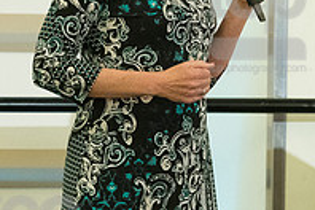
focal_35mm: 877
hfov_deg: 2.4
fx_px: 7673
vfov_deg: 1.6
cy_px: 18
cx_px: 258
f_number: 4.5
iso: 3200
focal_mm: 200
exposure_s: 1/400
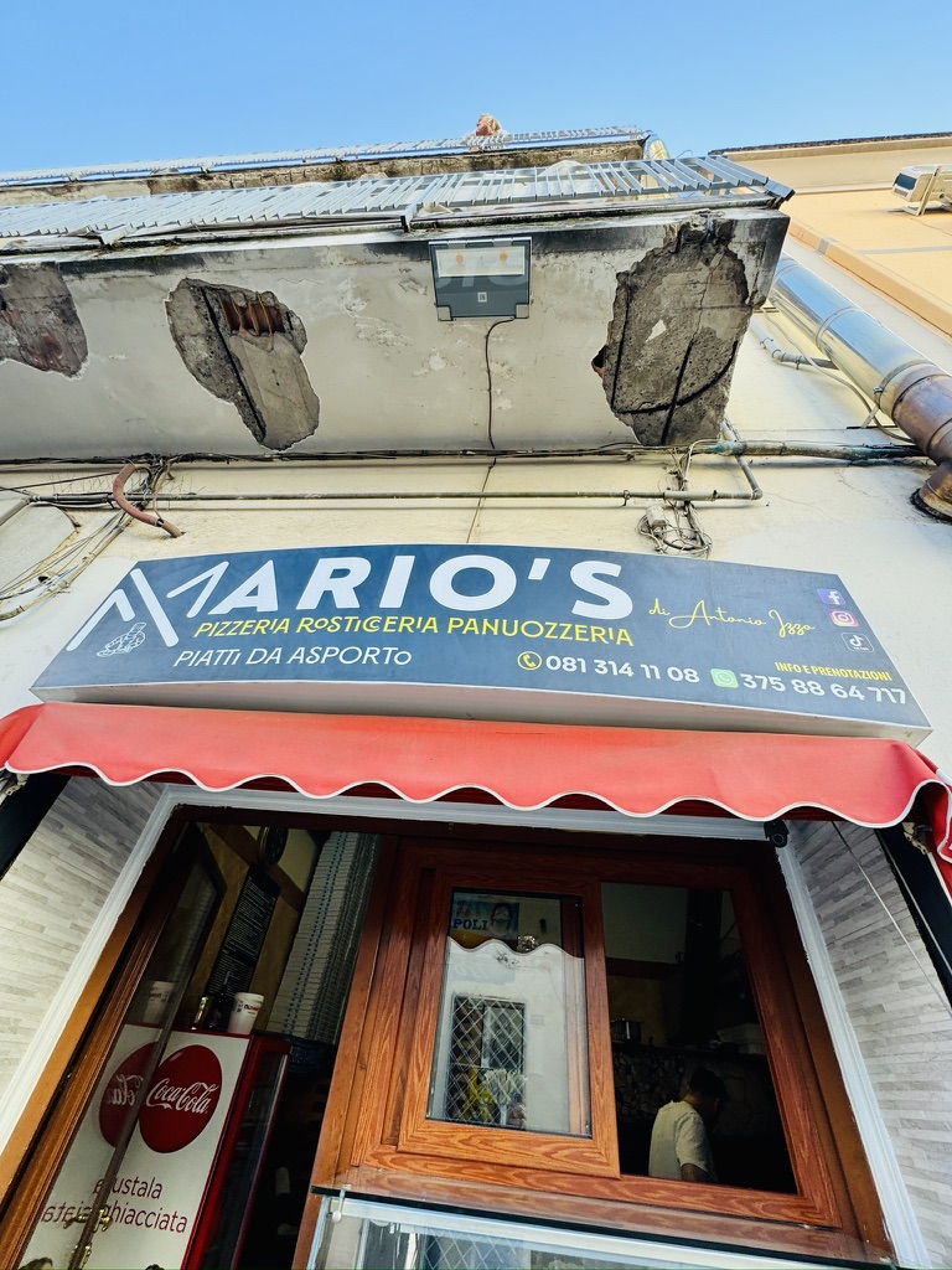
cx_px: 476
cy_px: 635
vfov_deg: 102.1
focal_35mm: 14
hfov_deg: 85.7
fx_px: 513
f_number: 2.2
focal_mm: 2.22
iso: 40
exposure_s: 1/146
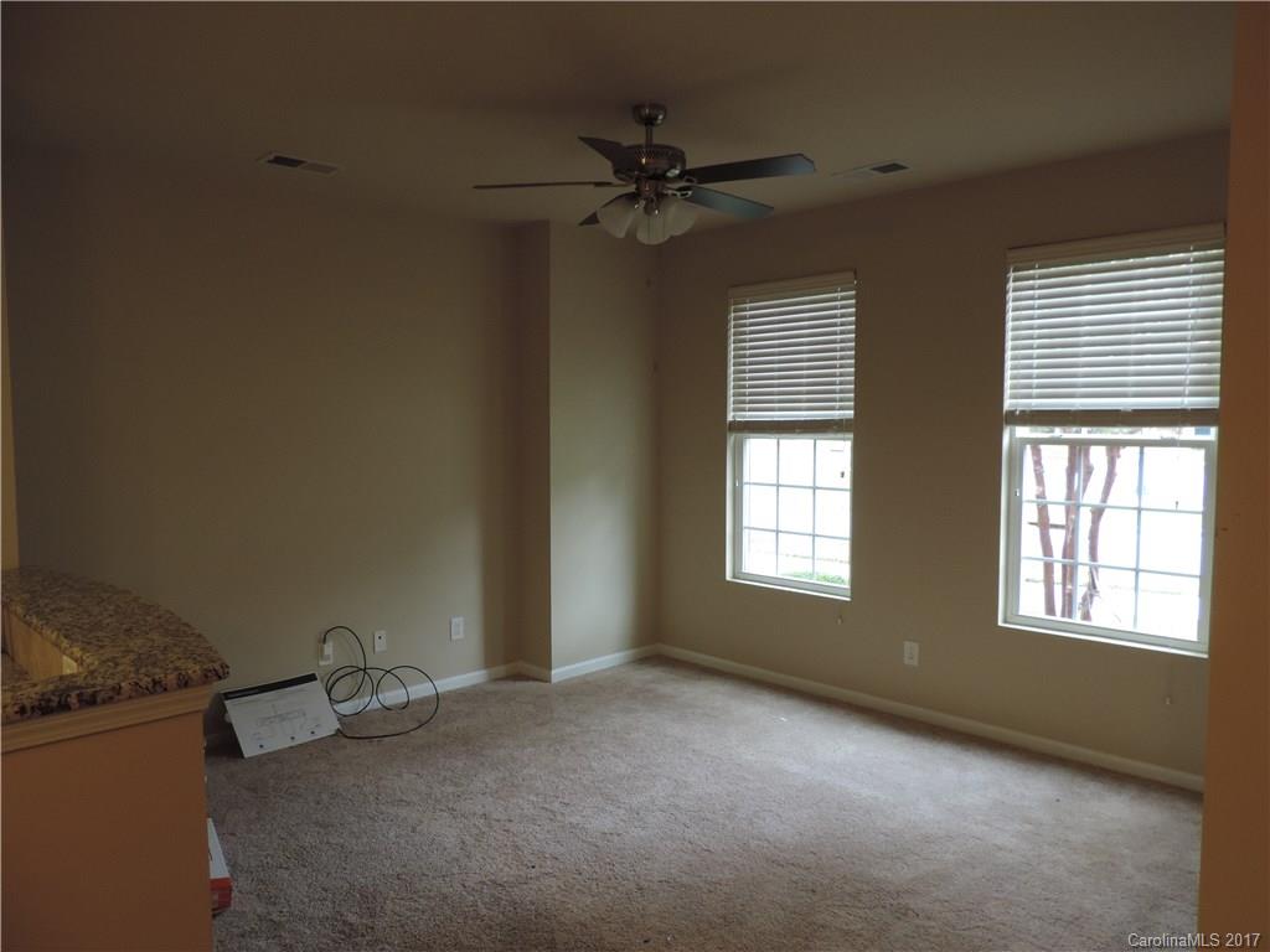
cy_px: 476
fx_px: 881
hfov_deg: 71.6
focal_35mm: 24
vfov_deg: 56.8
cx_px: 635
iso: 180
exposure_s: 1/30
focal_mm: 4.3
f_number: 3
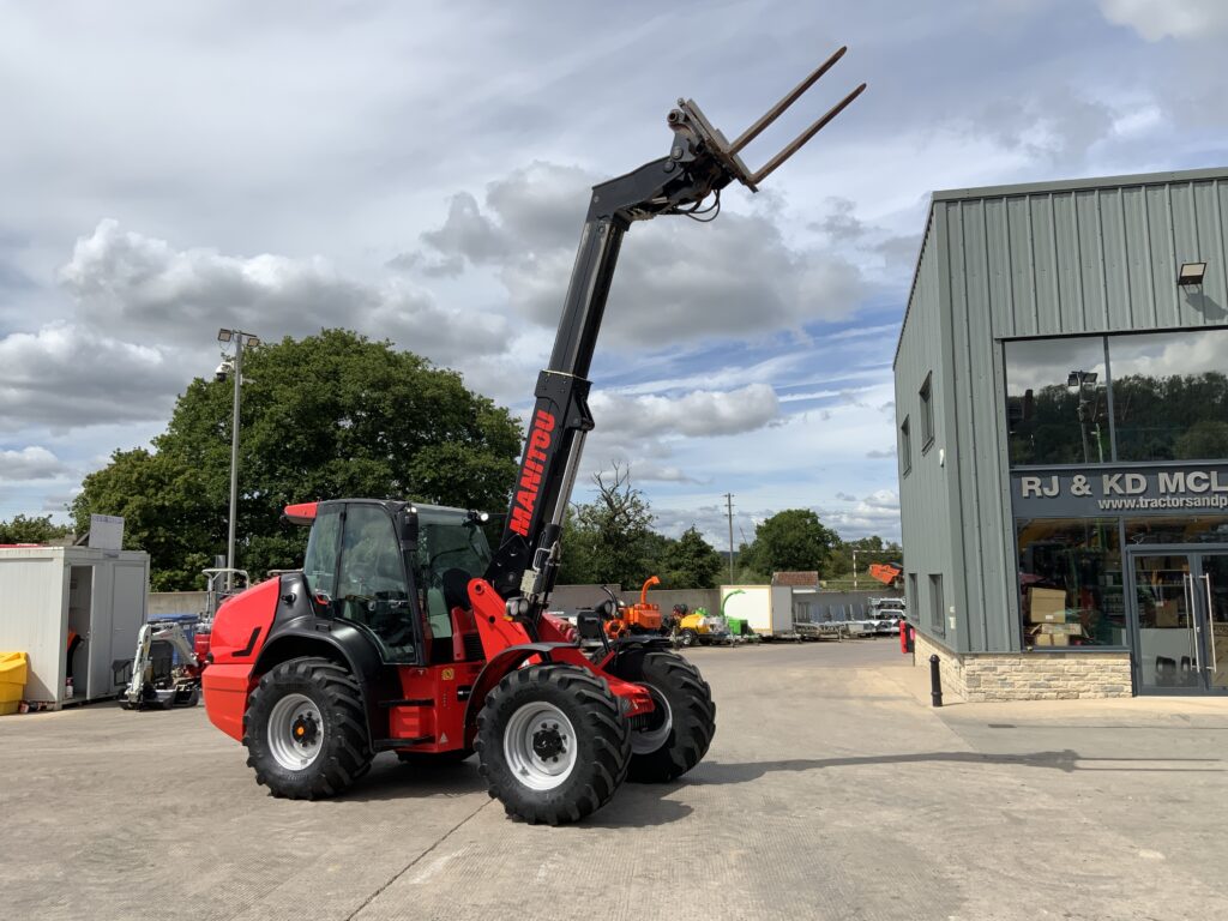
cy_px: 460
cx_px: 614
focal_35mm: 29
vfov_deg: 48.2
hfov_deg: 61.7
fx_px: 1029
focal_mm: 3
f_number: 1.8
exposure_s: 1/1279
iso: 16
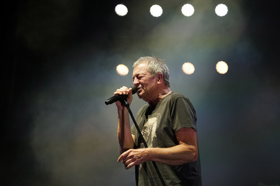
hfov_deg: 16.9
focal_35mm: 121
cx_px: 140
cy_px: 93
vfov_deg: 11.3
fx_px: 940
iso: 1600
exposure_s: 1/1600
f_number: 5.6
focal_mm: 121
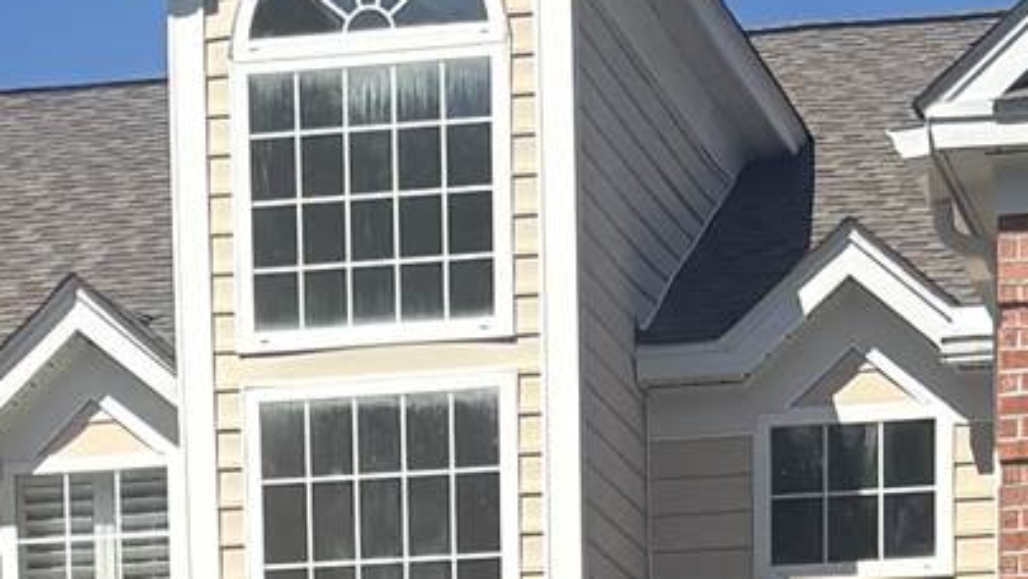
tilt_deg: -7.8
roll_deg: +1.0
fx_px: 4389
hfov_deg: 13.4
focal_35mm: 161
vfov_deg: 6.6
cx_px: 518
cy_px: 1917
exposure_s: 1/3623
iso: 50
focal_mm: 5.96
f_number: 1.6
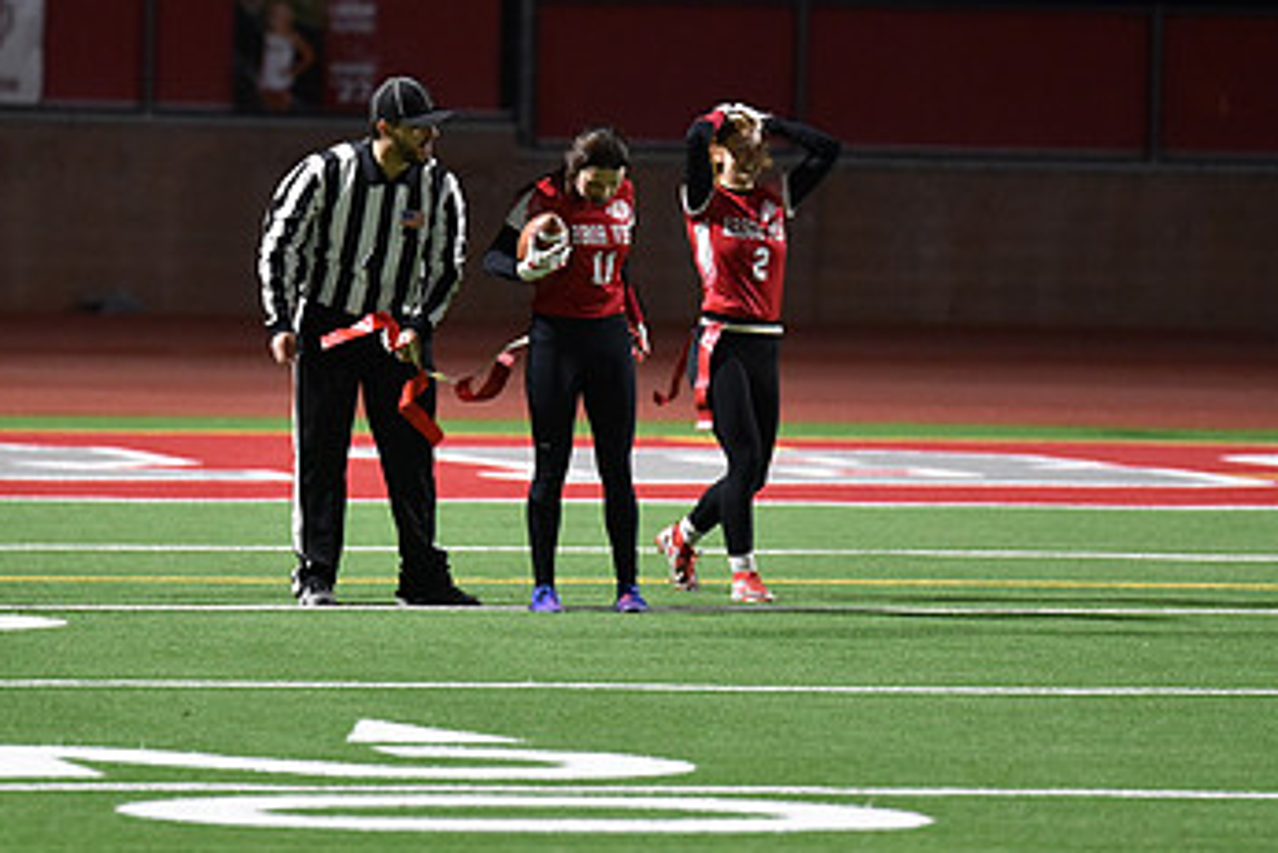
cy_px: 227
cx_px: 454
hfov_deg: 6.1
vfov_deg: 4.1
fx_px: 11897
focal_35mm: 335
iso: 5000
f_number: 2.8
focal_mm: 200
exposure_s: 1/500
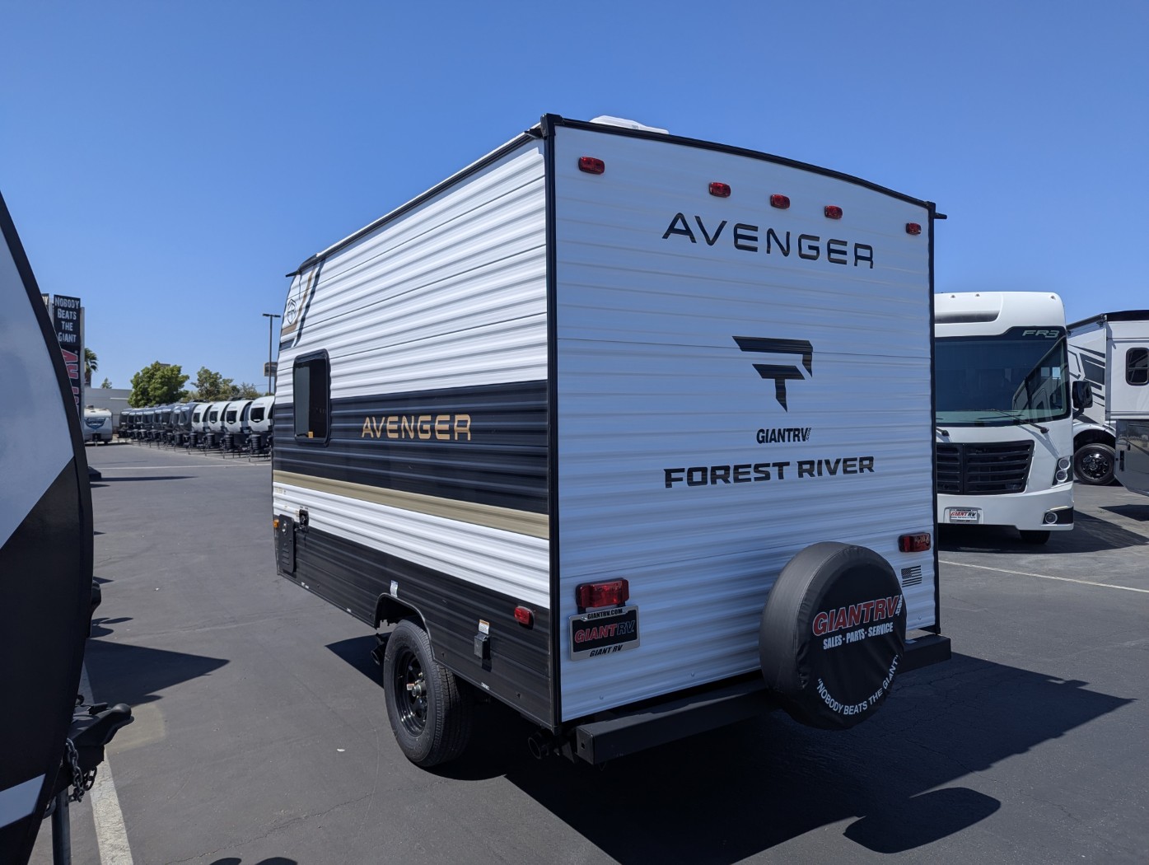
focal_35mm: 24
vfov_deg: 56.9
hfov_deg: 71.5
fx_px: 798
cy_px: 432
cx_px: 574
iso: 38
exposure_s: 1/2762
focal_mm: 6.81
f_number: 1.85
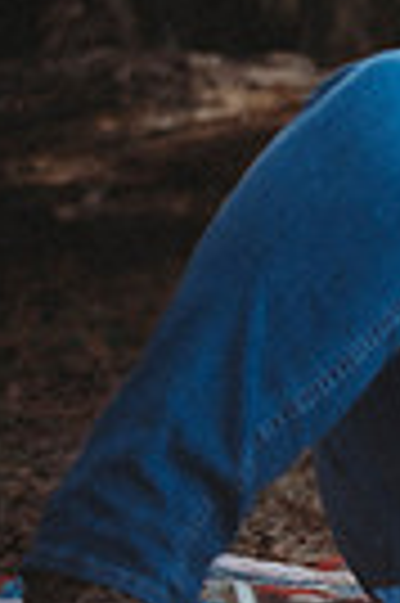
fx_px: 7101
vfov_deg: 4.8
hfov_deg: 3.2
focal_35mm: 425
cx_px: 1290
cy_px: -79
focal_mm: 98
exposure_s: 1/250
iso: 100
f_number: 2.8
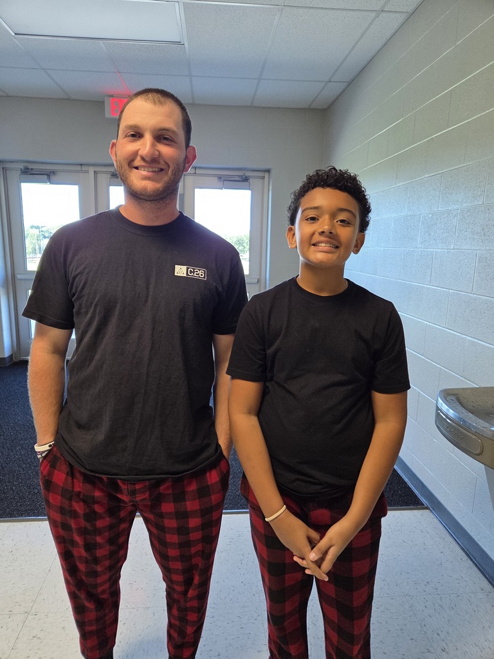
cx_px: 247
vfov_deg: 73.9
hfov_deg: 58.9
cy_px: 330
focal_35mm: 23
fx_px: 438
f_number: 1.8
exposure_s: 1/120
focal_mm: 5.4
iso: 200
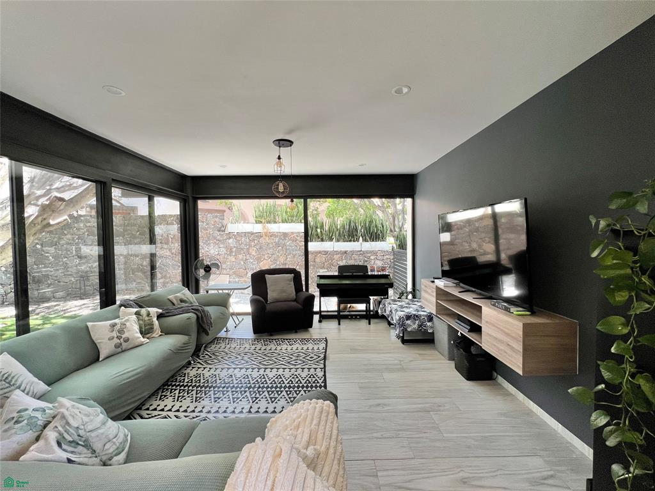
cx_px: 328
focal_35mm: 13
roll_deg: +0.4
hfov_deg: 106.2
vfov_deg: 89.9
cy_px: 246
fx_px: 246
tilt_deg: -2.1
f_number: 1.8
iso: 100
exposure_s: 1/120
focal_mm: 1.57
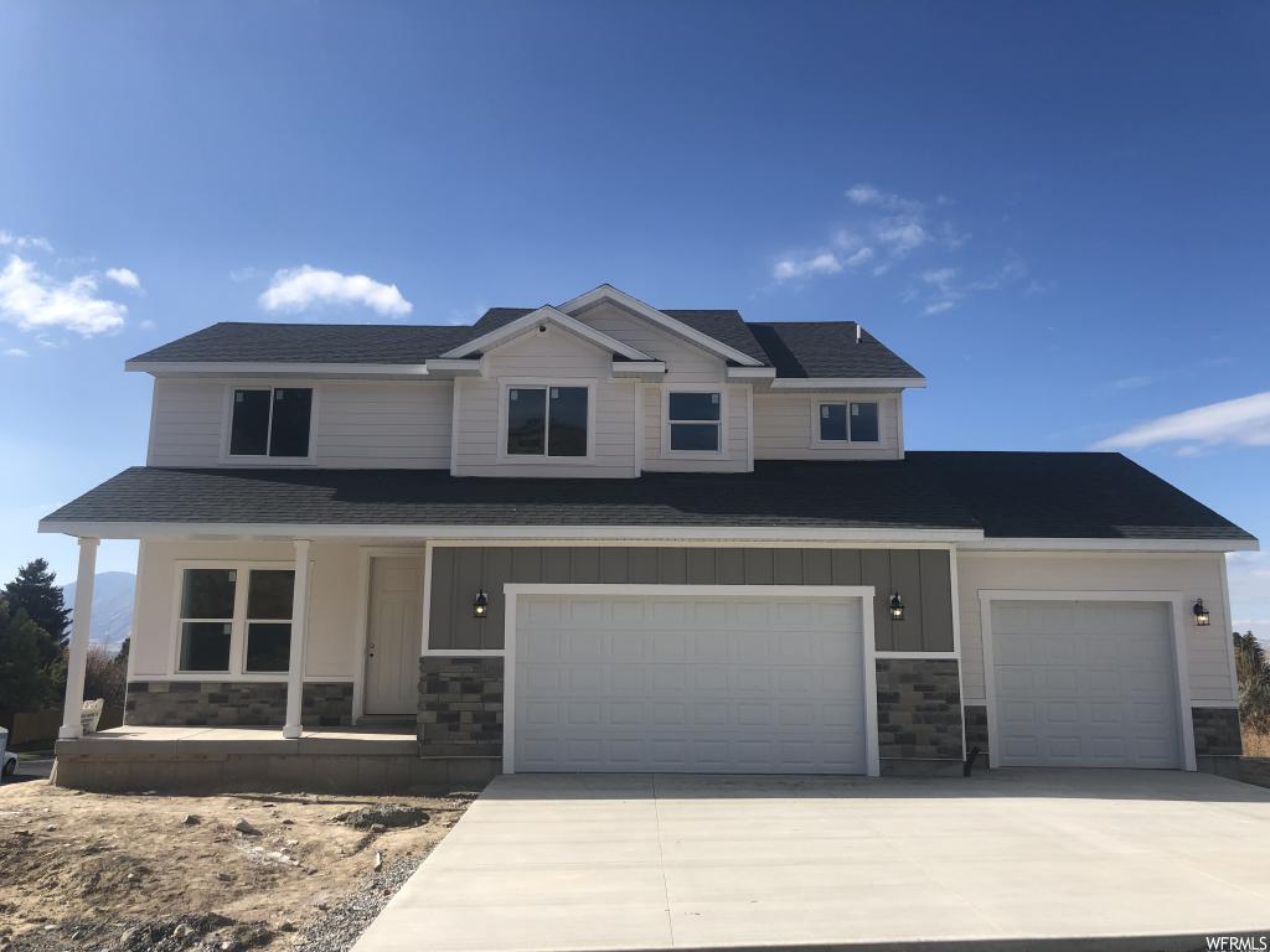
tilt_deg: +10.7
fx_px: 1027
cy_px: 476
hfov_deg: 63.4
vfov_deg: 49.7
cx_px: 635
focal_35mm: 28
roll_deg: -0.3
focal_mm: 4
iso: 20
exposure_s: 1/2088
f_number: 1.8
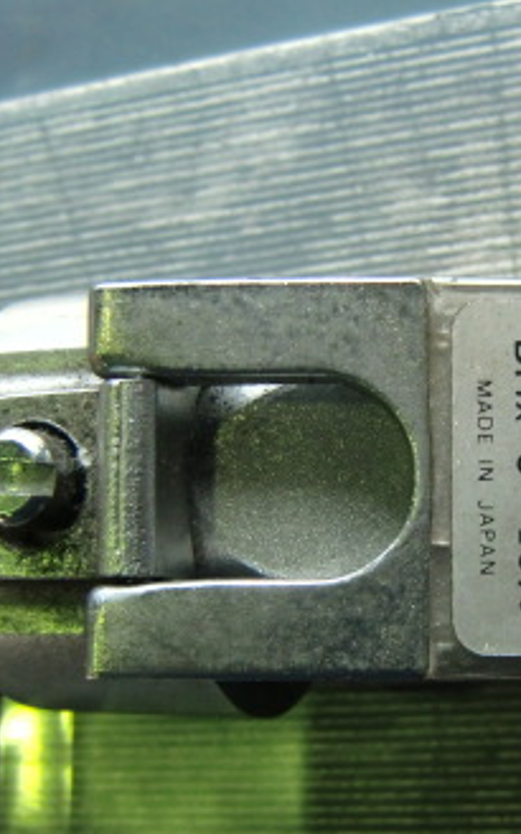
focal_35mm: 60
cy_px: 481
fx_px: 1363
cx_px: 399
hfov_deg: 21.4
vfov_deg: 33.9
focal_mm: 5.2
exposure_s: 1/60
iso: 160
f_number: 3.5
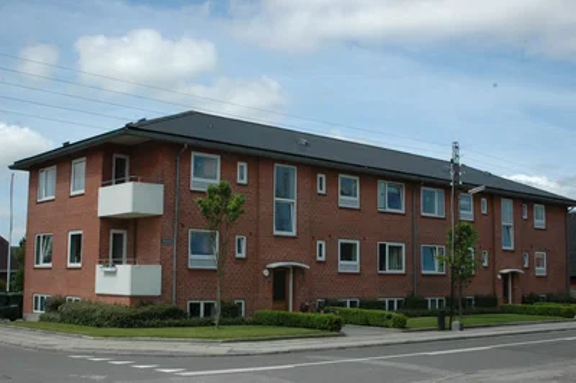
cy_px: 192
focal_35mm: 42
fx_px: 671
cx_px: 288
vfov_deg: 31.8
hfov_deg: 46.4
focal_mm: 28
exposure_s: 1/400
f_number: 10
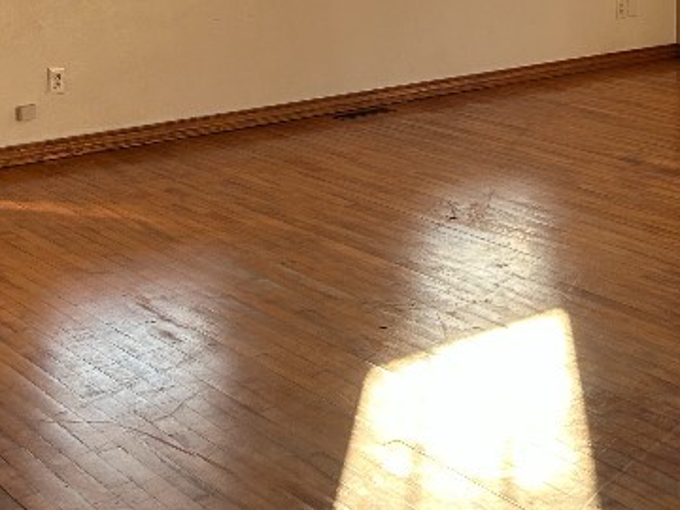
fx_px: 1454
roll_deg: +0.1
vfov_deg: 18.4
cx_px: 616
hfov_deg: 25.5
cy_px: -168
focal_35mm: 74
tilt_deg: -0.8
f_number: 1.5
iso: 40
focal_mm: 5.7
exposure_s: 1/248
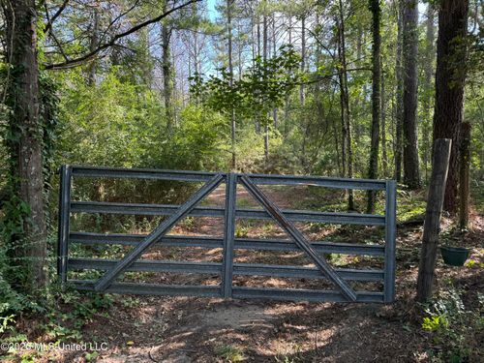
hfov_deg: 71.6
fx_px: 336
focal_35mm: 24
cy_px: 182
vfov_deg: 56.8
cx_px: 242
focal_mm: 6.76
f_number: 1.78
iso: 64
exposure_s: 1/178
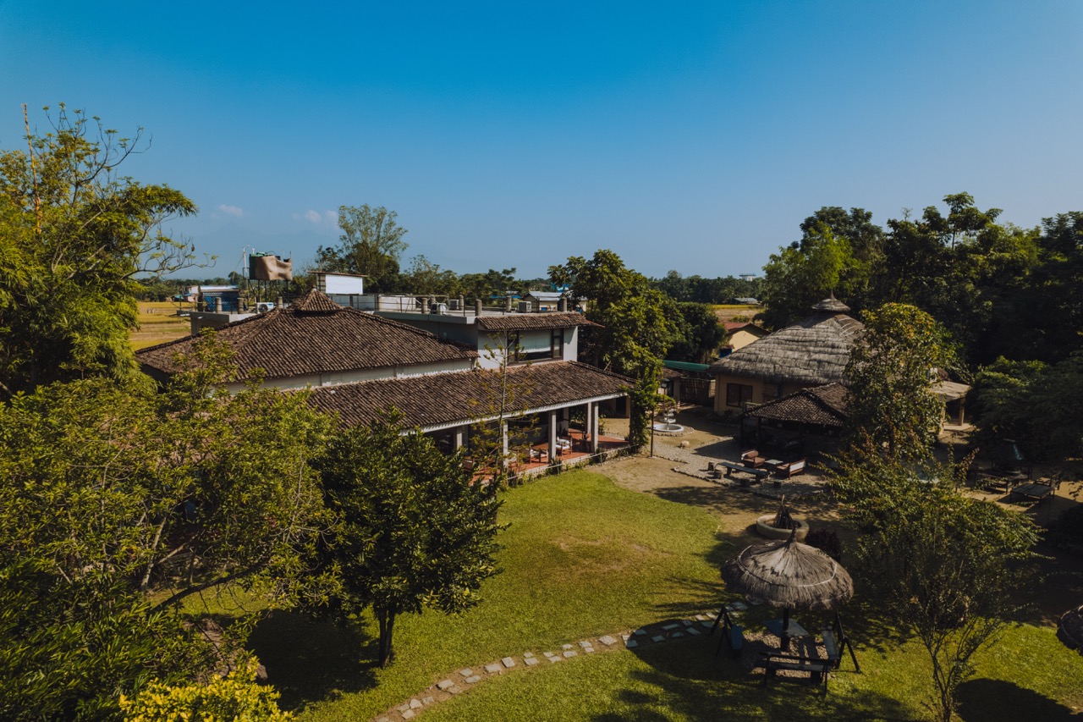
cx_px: 542
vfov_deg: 57.2
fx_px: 662
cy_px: 361
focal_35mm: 22
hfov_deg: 78.6
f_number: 2.8
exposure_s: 1/50
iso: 100
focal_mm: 8.38
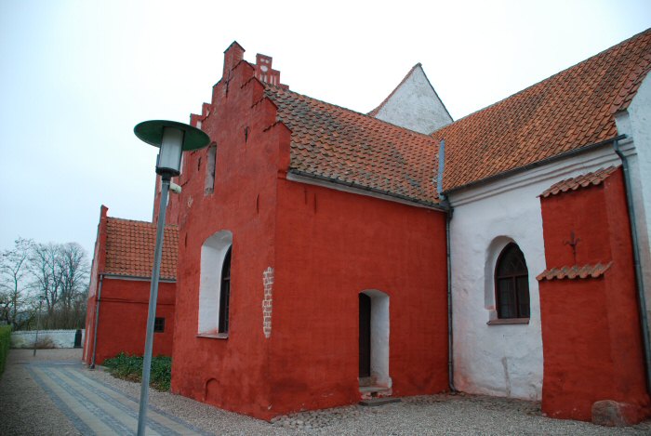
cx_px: 326
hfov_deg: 67.3
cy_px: 218
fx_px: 489
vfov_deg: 48.1
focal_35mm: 27
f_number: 3.5
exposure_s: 1/30
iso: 250
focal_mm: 18
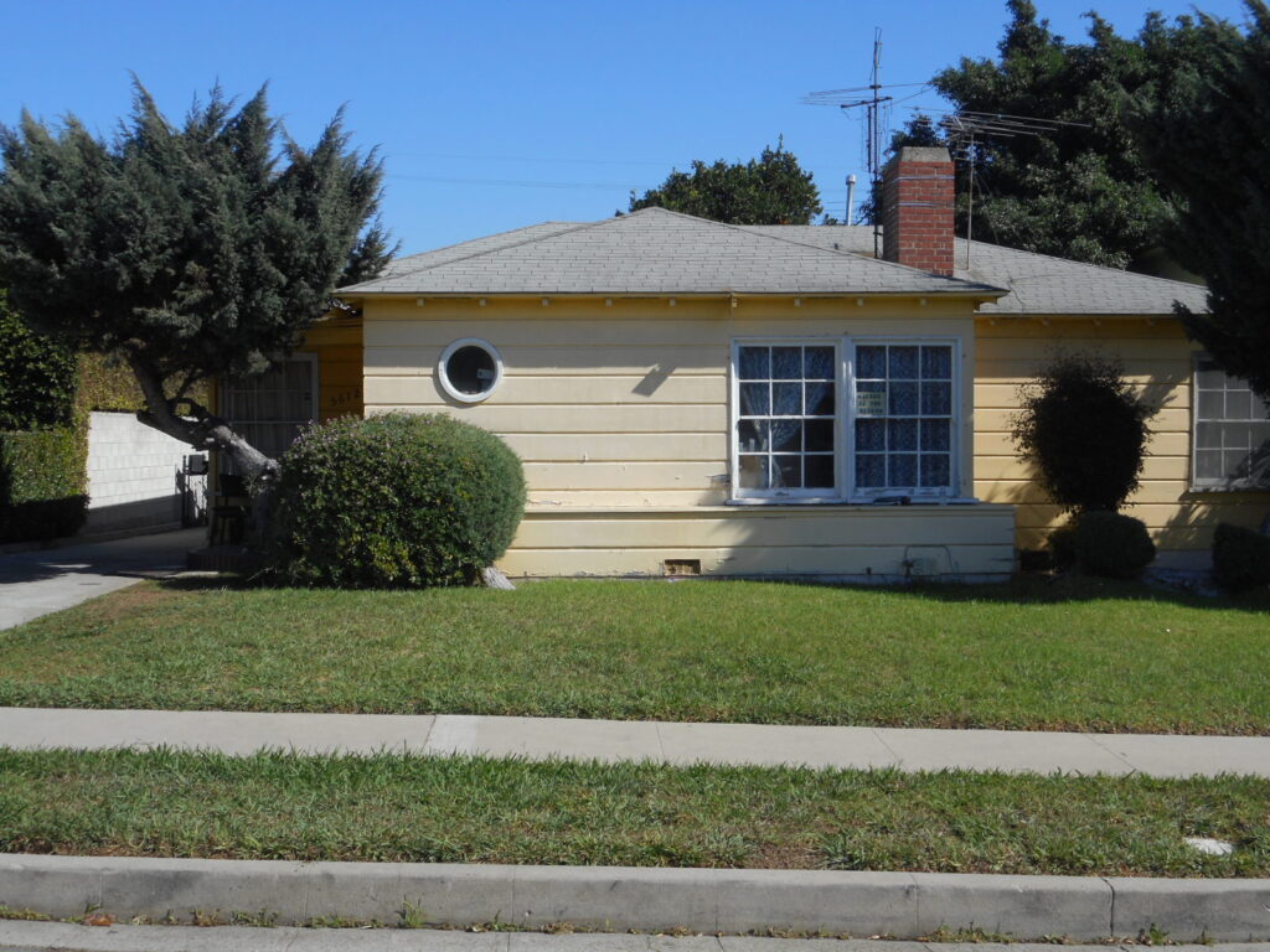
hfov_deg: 42.9
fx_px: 1614
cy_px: 476
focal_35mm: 44
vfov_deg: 32.9
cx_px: 635
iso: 80
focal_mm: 7.9
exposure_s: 1/640
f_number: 4.7
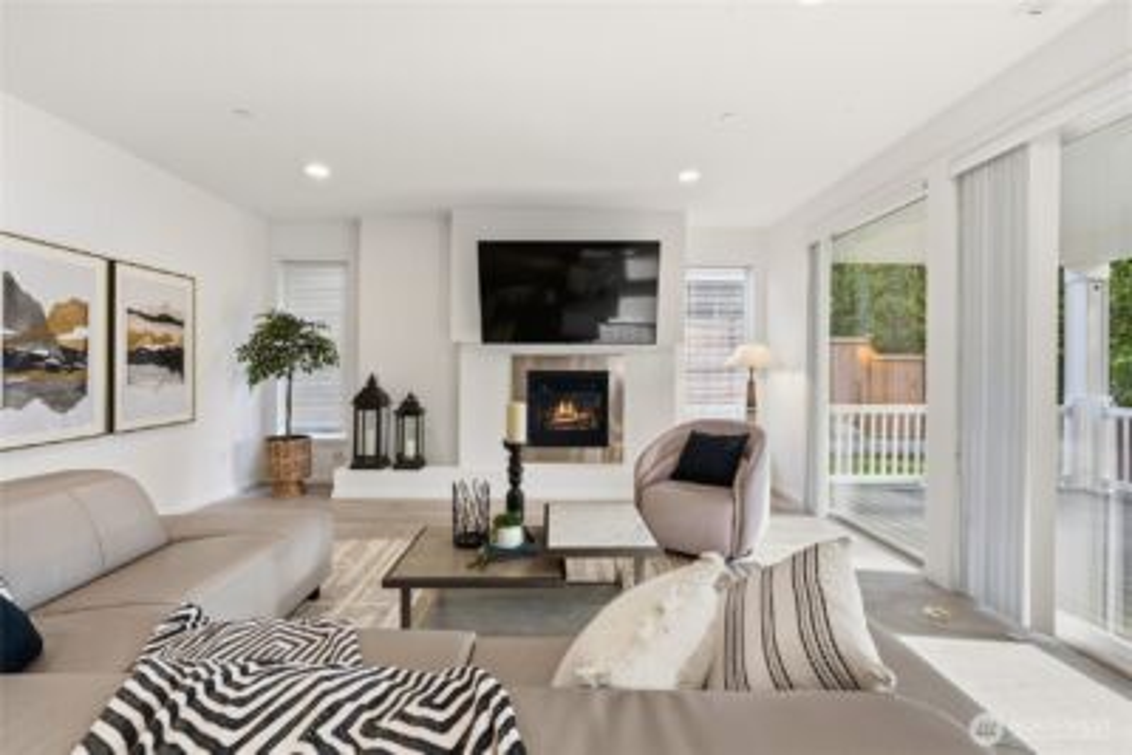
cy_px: 378
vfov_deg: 73.8
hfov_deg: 96.7
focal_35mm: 16
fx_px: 503
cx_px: 566
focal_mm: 16
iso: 100
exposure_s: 1/15
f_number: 11
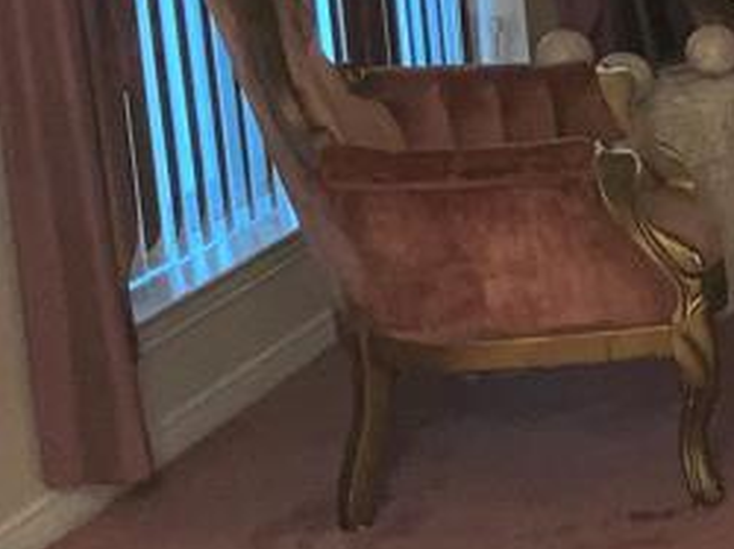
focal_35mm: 119
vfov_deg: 12.4
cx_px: 1312
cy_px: 197
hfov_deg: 14.6
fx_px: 2521
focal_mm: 3
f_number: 1.8
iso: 64
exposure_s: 1/40
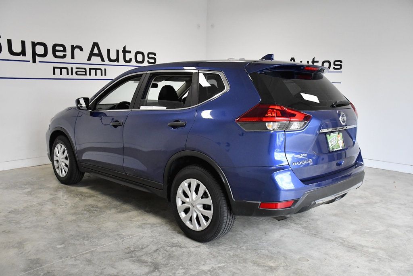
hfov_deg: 57.2
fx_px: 379
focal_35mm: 33
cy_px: 138
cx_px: 206
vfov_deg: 40.0
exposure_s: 1/2000
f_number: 3.5
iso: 2500
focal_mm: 22
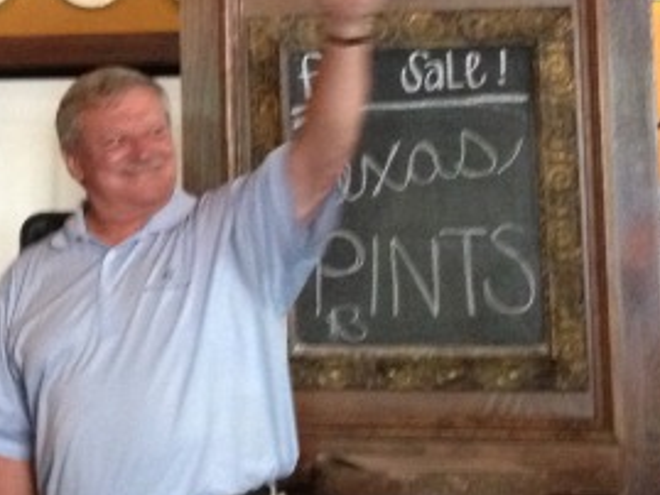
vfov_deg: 11.1
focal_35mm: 133
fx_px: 2537
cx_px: -128
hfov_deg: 14.4
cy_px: 49
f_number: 2.4
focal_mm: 4.28
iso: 400
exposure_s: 1/15
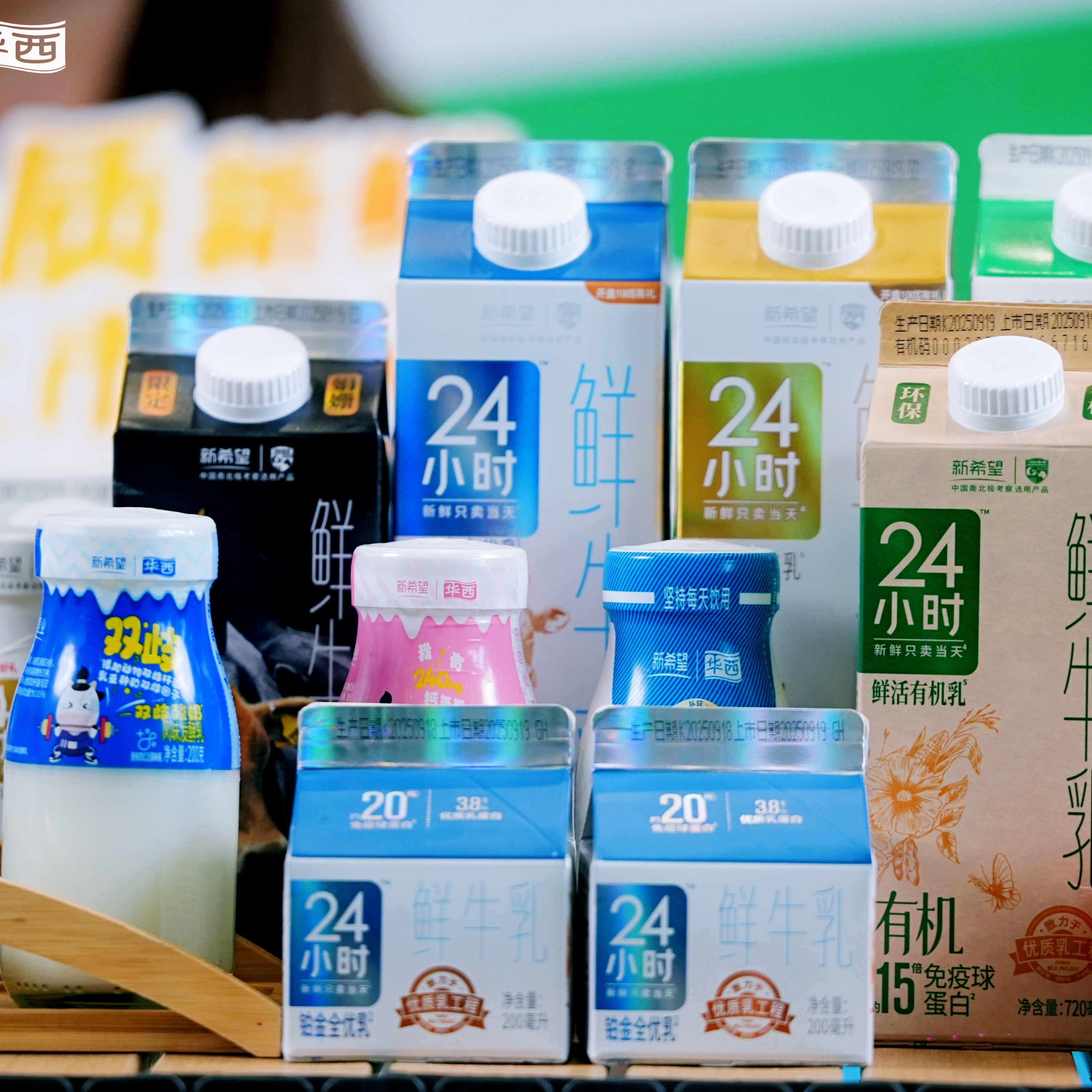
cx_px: 576
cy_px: 546
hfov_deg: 5.9
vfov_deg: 5.9
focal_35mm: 299
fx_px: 10671
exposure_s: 1/500
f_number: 2.8
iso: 1000
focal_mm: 156
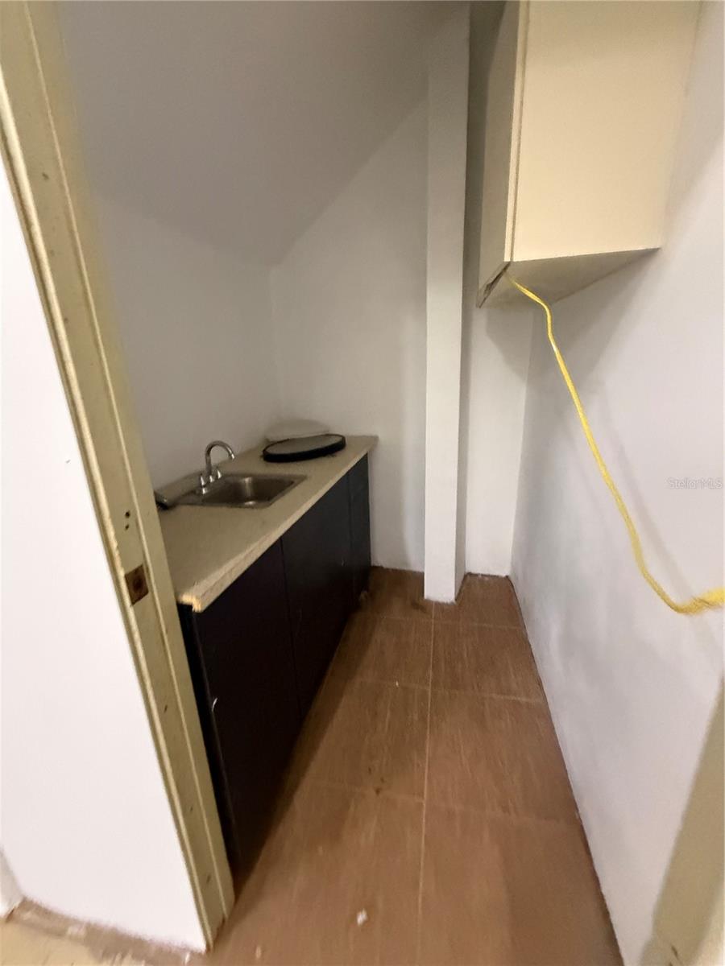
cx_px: 362
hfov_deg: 85.7
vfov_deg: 102.1
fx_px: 391
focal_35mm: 14
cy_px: 483
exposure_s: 1/60
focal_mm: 2.22
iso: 800
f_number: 2.2
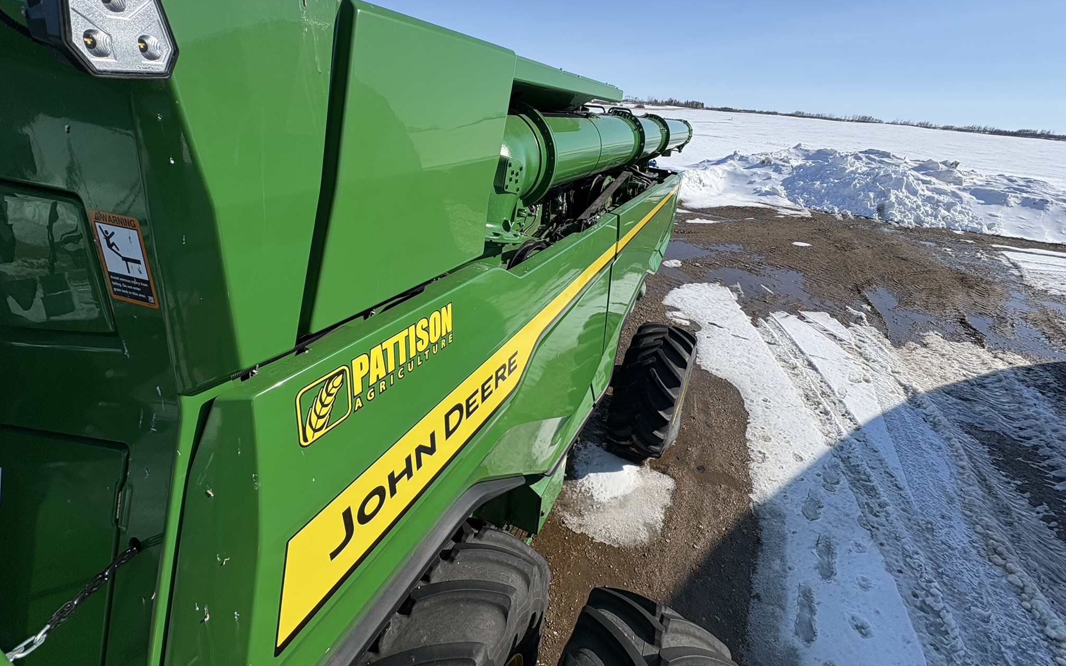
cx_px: 536
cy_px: 305
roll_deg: -4.6
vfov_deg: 74.6
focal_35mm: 15
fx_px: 436
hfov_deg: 101.5
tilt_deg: -27.3
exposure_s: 1/2874
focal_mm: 2.22
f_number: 2.2
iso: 50
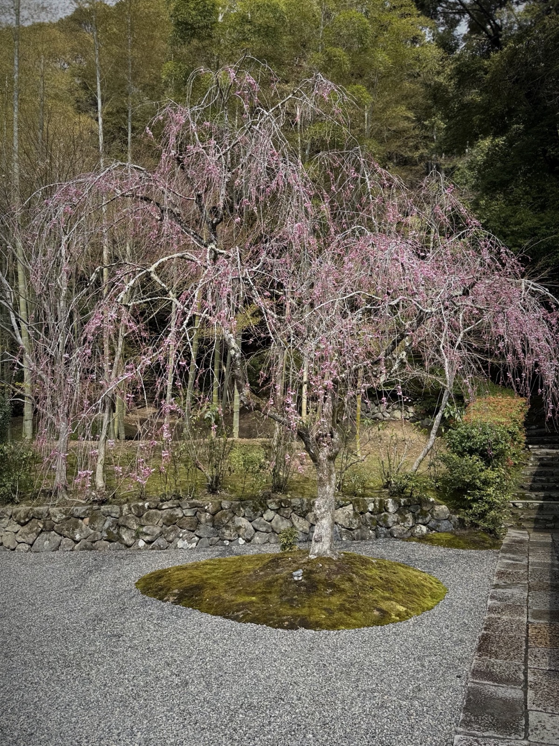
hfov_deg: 56.8
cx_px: 280
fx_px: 517
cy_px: 373
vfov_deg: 71.6
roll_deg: +0.9
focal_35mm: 24
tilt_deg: +7.1
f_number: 1.78
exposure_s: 1/2299
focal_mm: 6.76
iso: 80
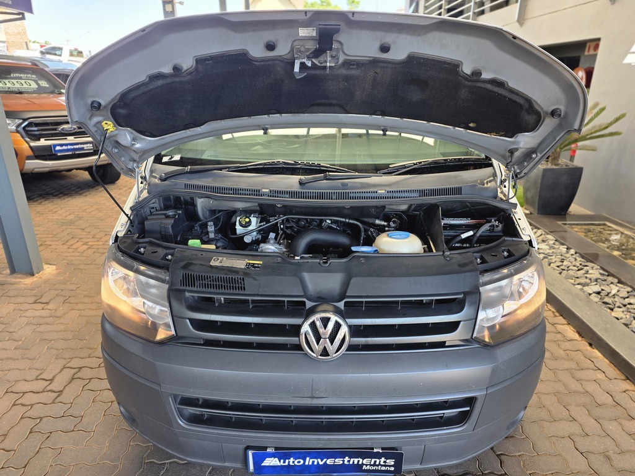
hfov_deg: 73.9
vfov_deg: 58.9
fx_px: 422
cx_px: 318
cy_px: 238
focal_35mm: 23
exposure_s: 1/180
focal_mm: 6.25
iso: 80
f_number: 1.7
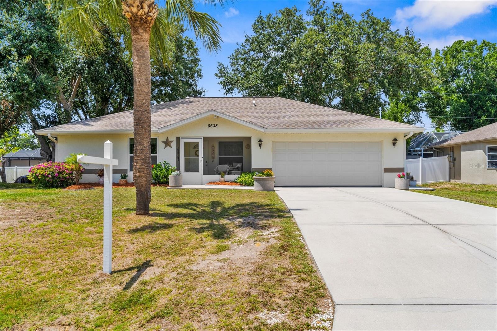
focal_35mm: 29
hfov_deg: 63.7
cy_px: 166
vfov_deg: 44.9
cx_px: 248
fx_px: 400
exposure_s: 1/400
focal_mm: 29
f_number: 8
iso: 400
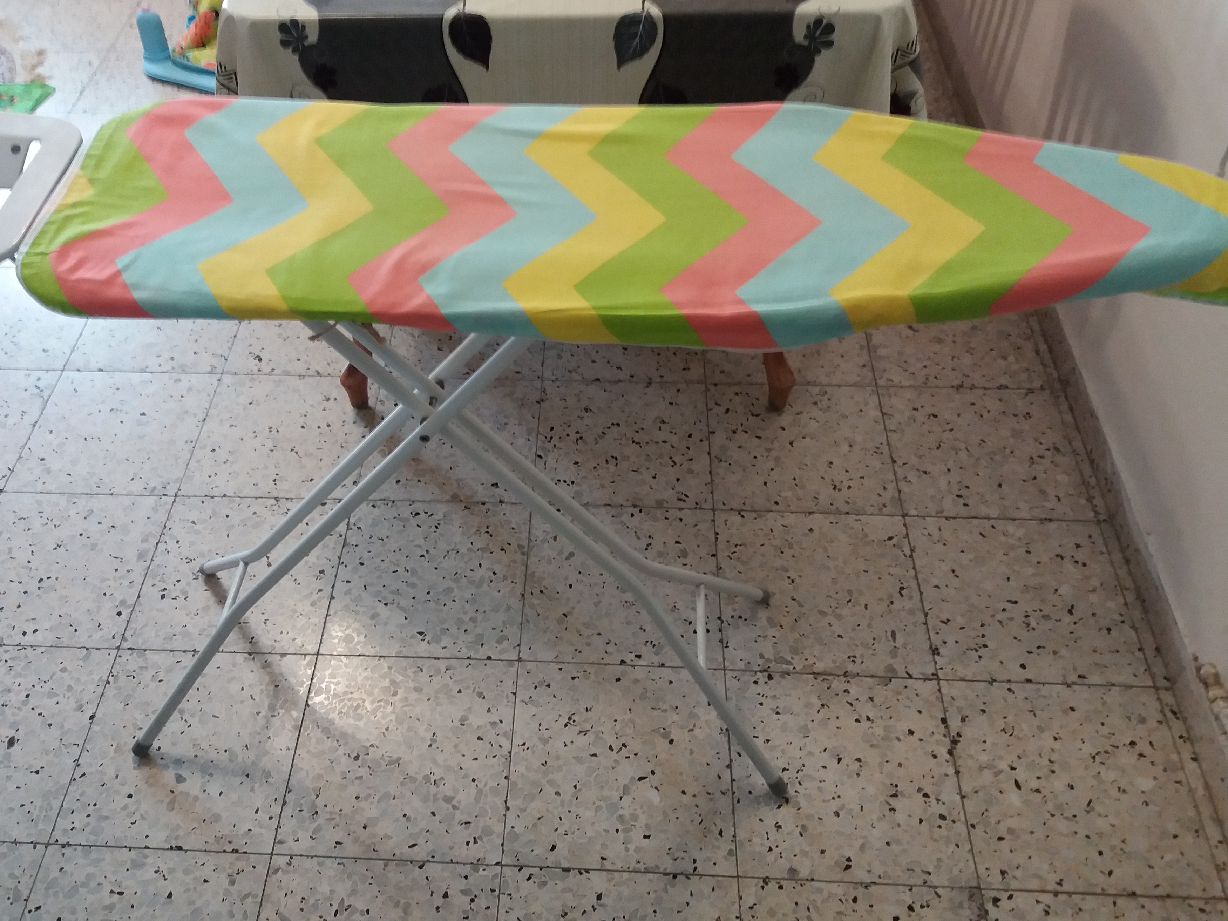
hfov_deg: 55.2
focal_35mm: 33
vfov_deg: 42.9
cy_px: 399
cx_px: 532
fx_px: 1171
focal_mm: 3.7
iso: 160
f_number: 1.9
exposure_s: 1/25
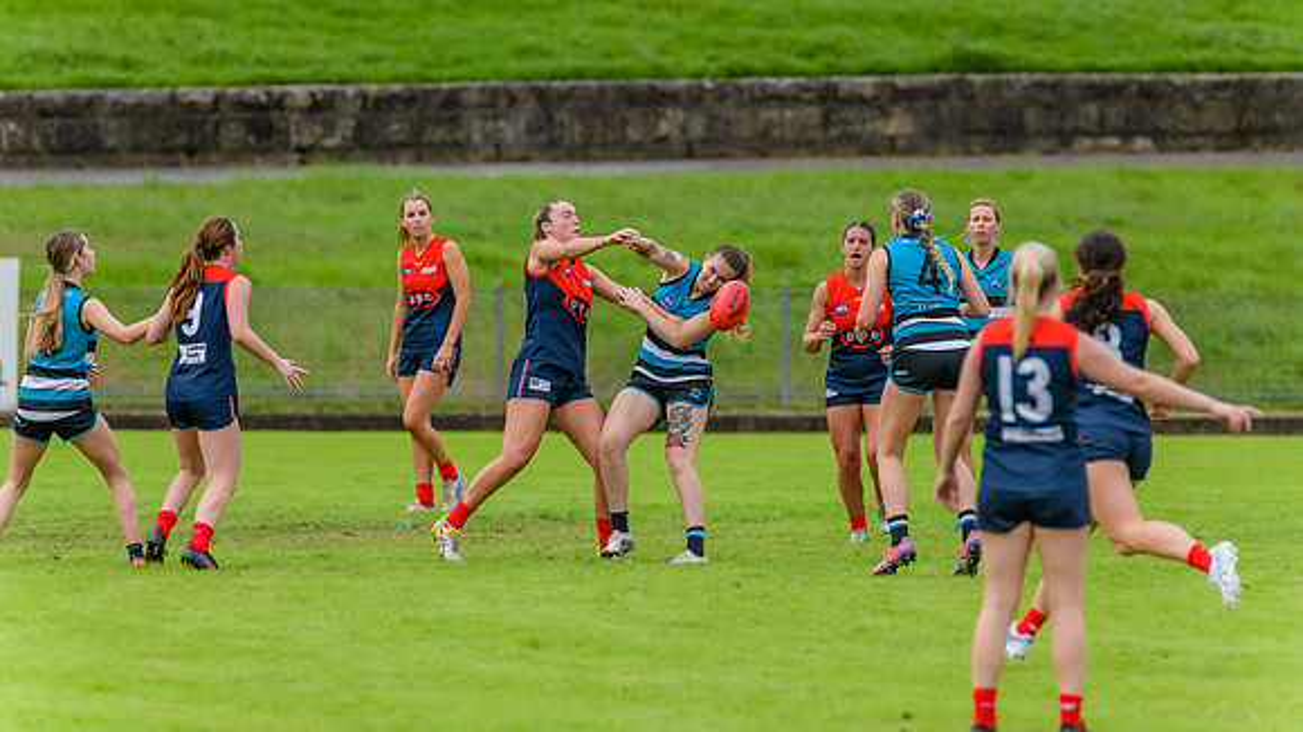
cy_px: 298
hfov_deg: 4.8
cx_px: 660
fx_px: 15479
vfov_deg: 2.7
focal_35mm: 448
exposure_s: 1/2000
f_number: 5.6
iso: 800
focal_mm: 420
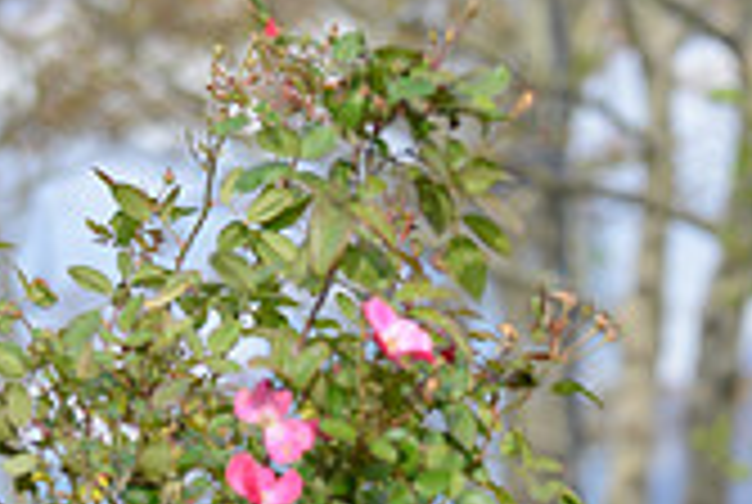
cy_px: 853
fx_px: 8412
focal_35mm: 402
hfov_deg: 5.1
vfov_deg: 3.4
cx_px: 973
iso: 500
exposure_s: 1/1000
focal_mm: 116
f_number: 5
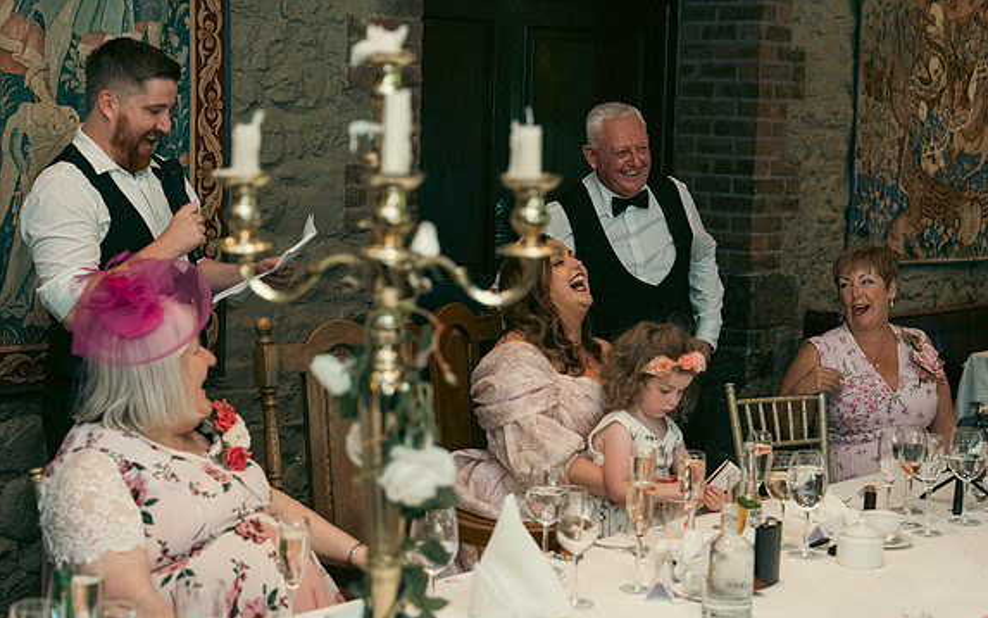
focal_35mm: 66
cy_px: 332
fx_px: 1777
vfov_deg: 19.7
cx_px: 498
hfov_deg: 31.1
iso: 2500
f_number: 3.5
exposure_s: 1/160
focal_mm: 64
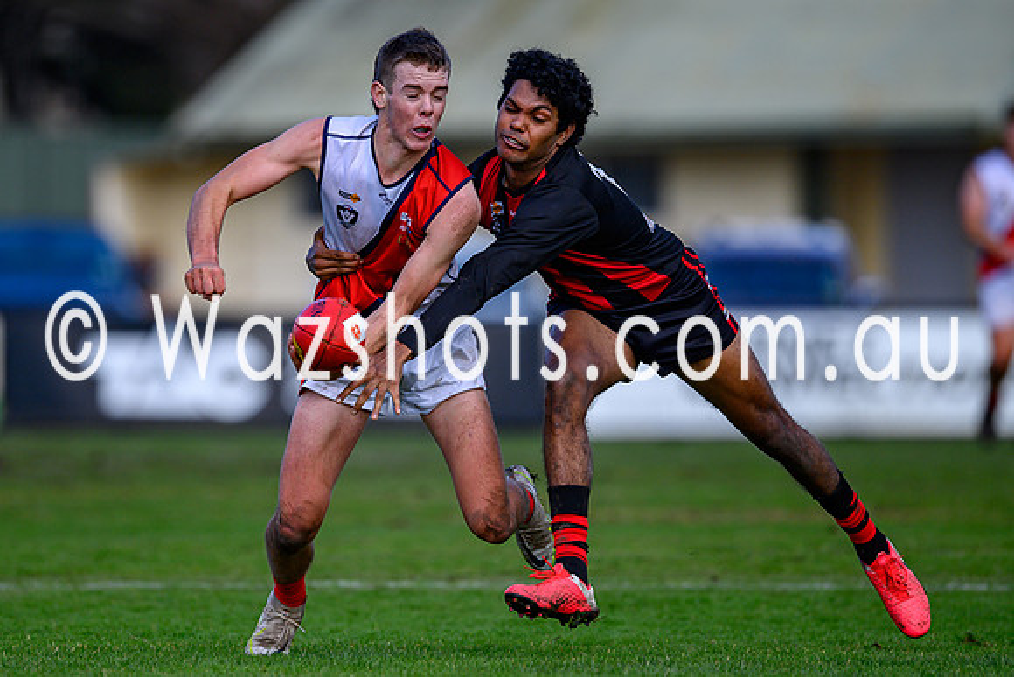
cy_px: 359
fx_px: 21096
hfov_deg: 2.8
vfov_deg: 1.8
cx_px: 376
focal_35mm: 749
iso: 280
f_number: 4
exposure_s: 1/1600
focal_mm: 500
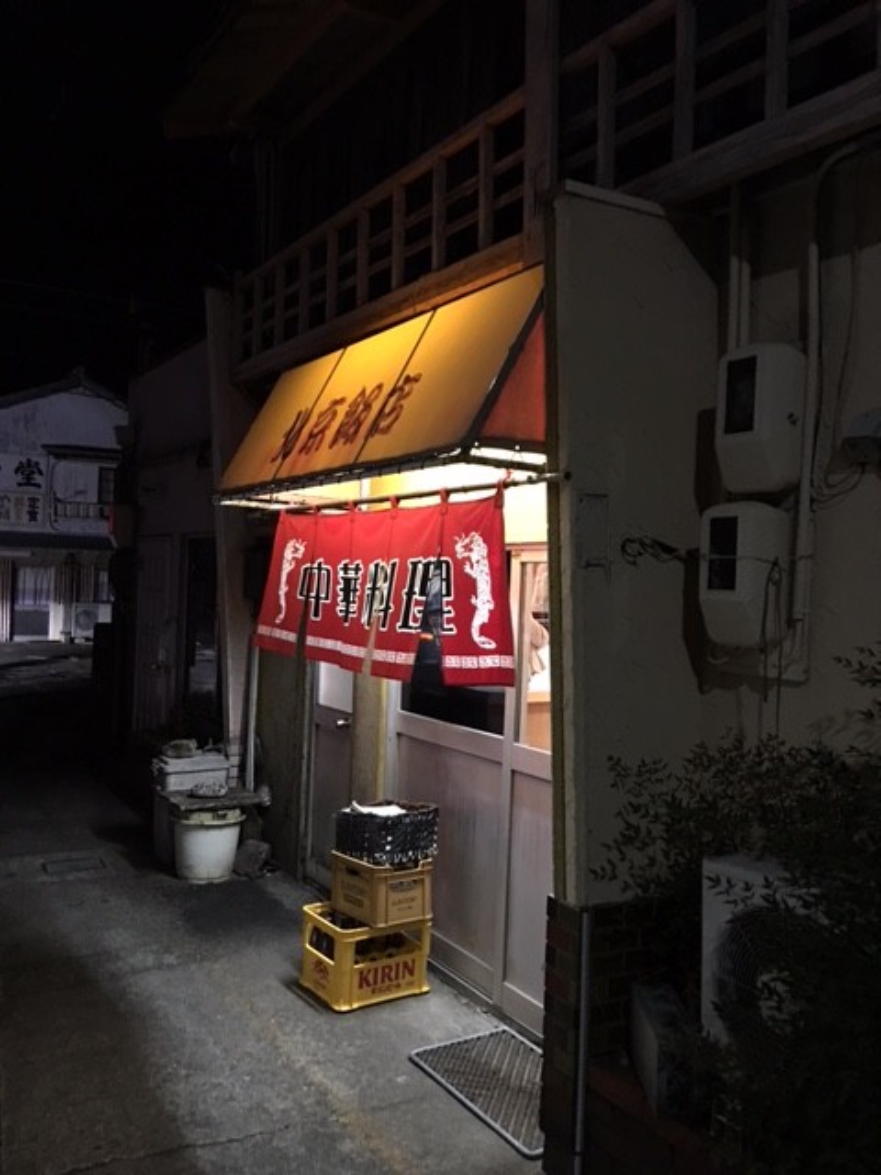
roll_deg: -1.2
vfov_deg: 61.7
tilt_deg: +2.7
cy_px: 588
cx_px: 440
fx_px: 984
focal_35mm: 29
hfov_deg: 48.2
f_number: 2.2
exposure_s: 1/4
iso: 125
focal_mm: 4.15
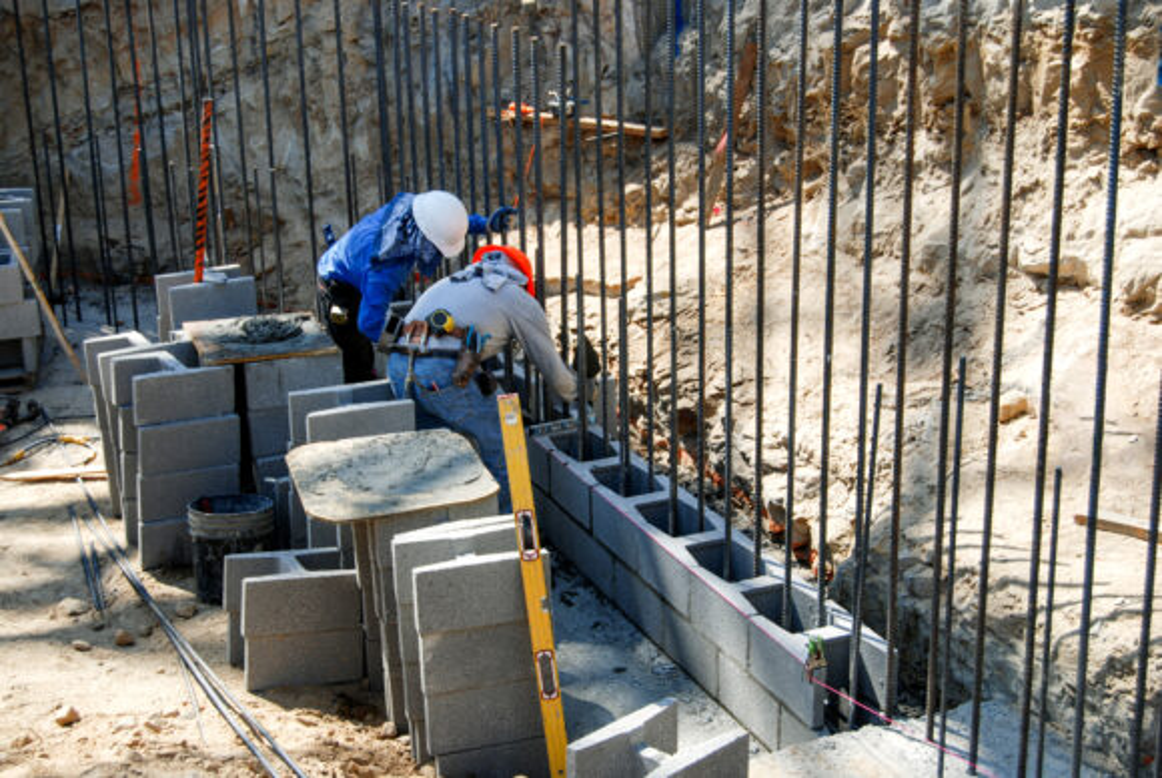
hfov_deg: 37.8
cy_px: 389
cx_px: 581
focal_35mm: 52
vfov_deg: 25.8
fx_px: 1696
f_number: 5.6
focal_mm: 35
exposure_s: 1/320
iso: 100
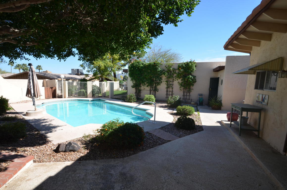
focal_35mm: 16
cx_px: 144
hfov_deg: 95.1
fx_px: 131
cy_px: 95
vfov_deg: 71.8
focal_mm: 11
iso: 160
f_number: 8
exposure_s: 1/250
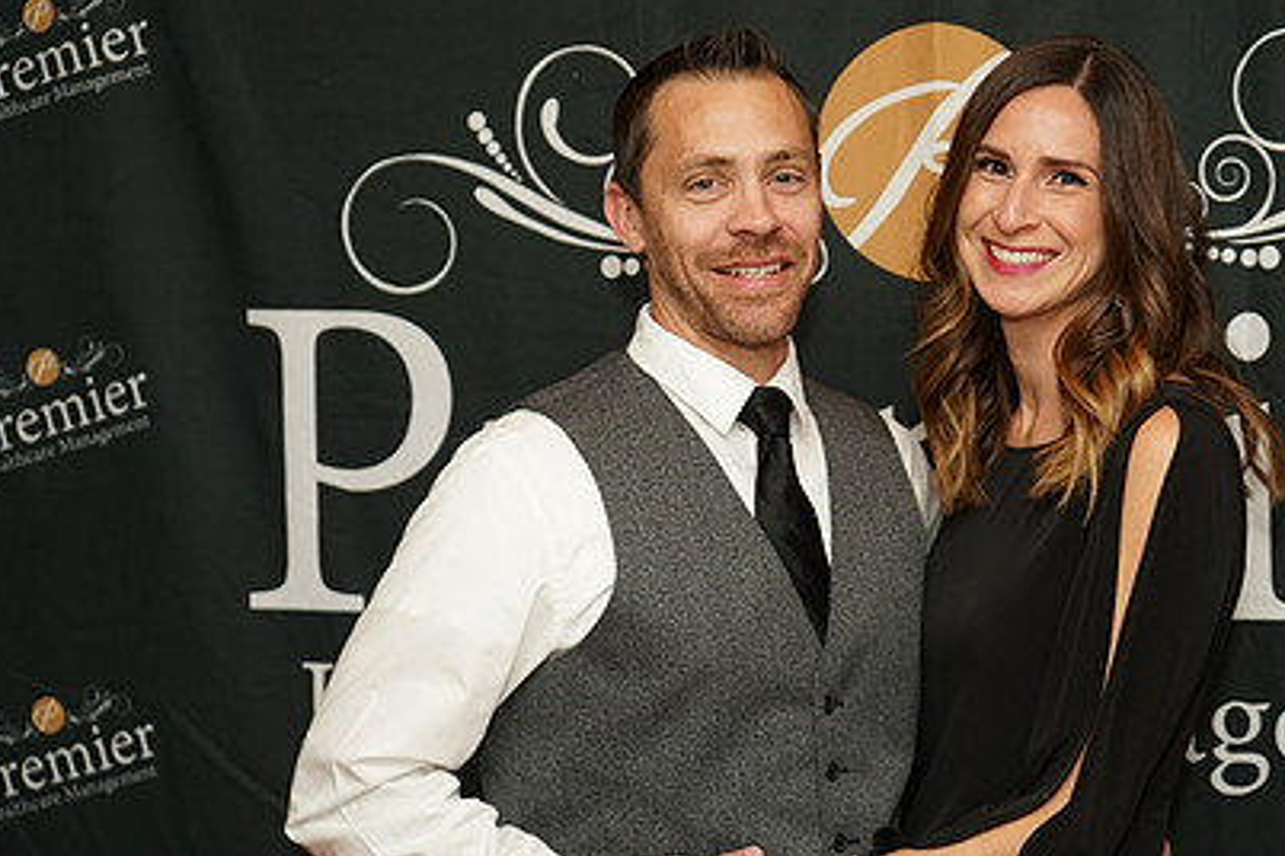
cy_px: 452
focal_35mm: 78
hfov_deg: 25.9
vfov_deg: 17.5
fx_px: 2784
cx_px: 857
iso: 640
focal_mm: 54
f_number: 5
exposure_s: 1/100
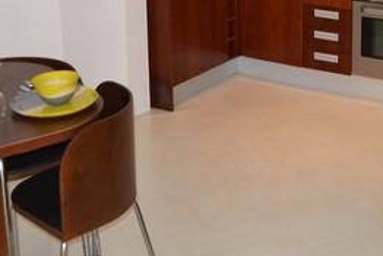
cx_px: 270
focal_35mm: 66
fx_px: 703
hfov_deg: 30.2
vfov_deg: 19.8
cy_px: -20
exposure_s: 1/80
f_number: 4
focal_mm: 18
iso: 400
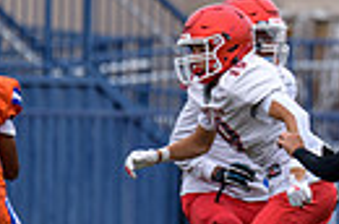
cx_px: 597
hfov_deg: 1.5
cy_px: 186
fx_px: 12616
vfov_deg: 1.0
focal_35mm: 1343
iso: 280
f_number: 3.5
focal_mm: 300
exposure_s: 1/1000
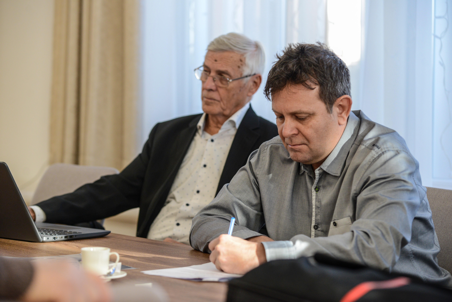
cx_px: 226
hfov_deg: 21.5
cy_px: 151
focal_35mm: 95
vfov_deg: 14.4
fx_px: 1193
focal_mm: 95
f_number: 4
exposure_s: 1/500
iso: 1250
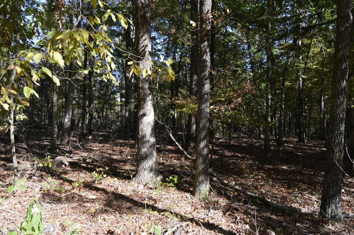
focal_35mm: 27
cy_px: 118
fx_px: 265
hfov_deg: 67.4
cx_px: 177
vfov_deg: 47.8
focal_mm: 18
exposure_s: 1/125
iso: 140
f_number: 5.6
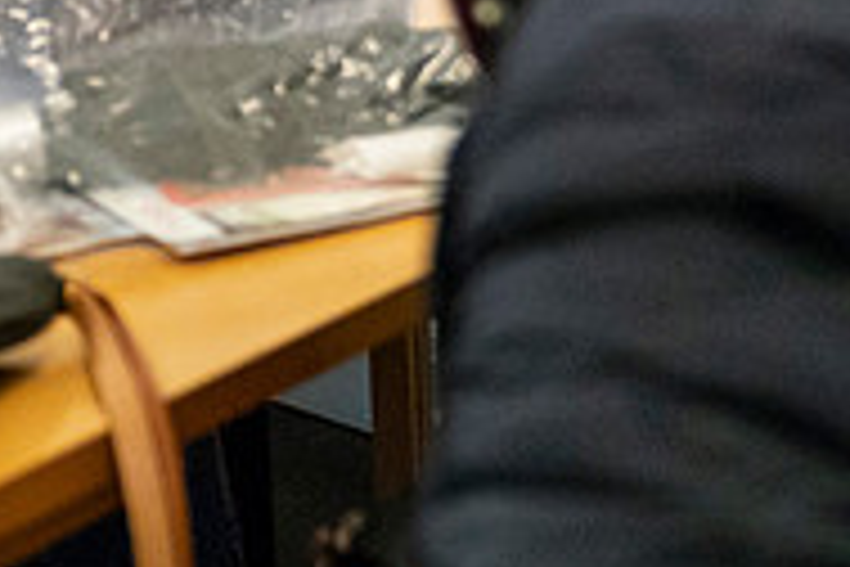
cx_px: -288
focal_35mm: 123
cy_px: -232
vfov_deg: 10.8
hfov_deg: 15.7
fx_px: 2904
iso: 10000
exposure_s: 1/250
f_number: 2.8
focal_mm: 40
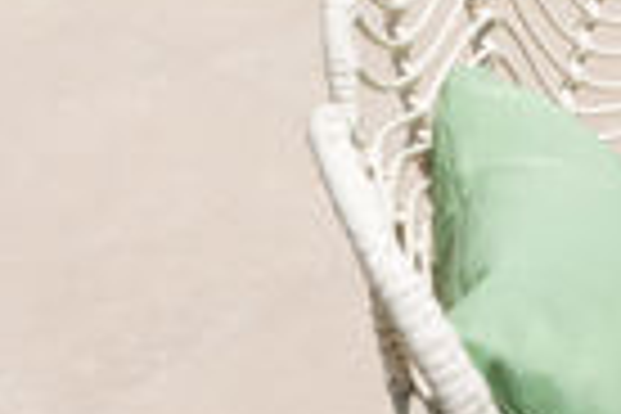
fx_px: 1414
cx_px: 457
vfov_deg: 13.5
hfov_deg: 24.5
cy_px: -482
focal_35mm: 82
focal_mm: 16
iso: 400
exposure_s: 1/2000
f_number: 10
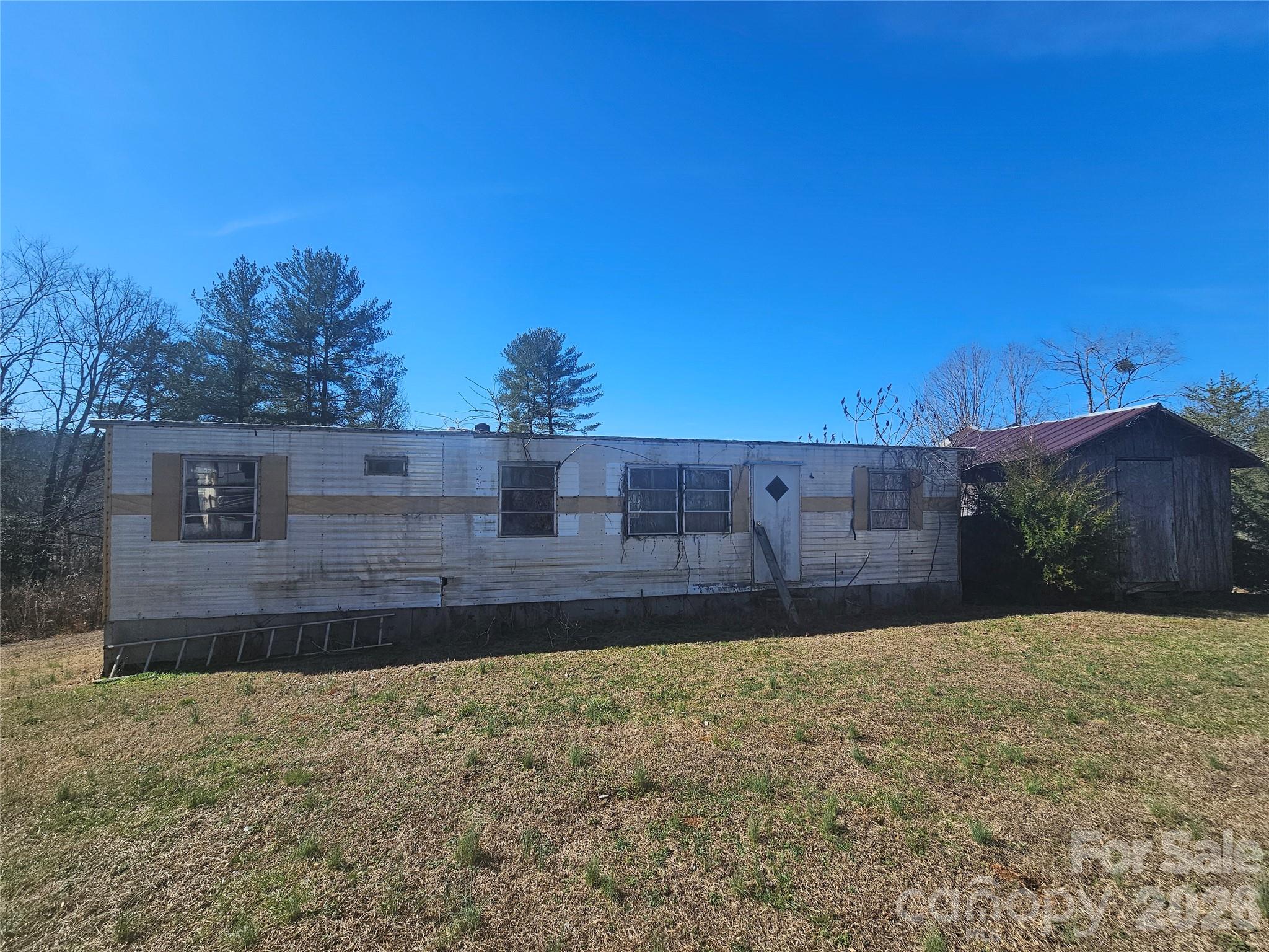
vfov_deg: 89.9
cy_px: 476
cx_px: 634
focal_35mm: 13
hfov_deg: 106.2
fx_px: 477
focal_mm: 2.2
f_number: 2.2
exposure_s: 1/1834
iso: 50
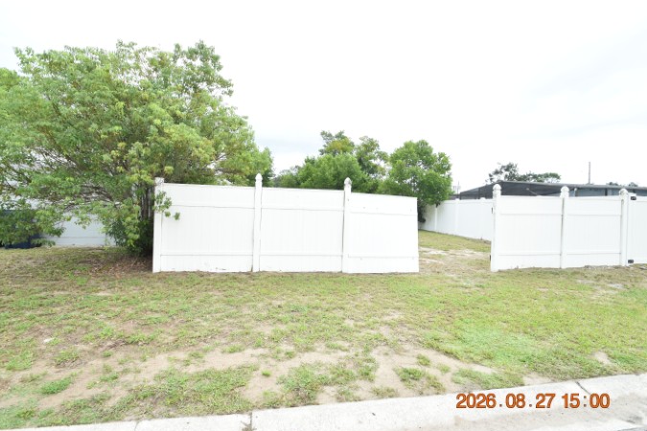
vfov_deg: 73.7
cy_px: 206
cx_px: 330
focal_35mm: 16
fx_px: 288
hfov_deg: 96.7
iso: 400
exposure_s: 1/250
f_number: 8
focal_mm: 10
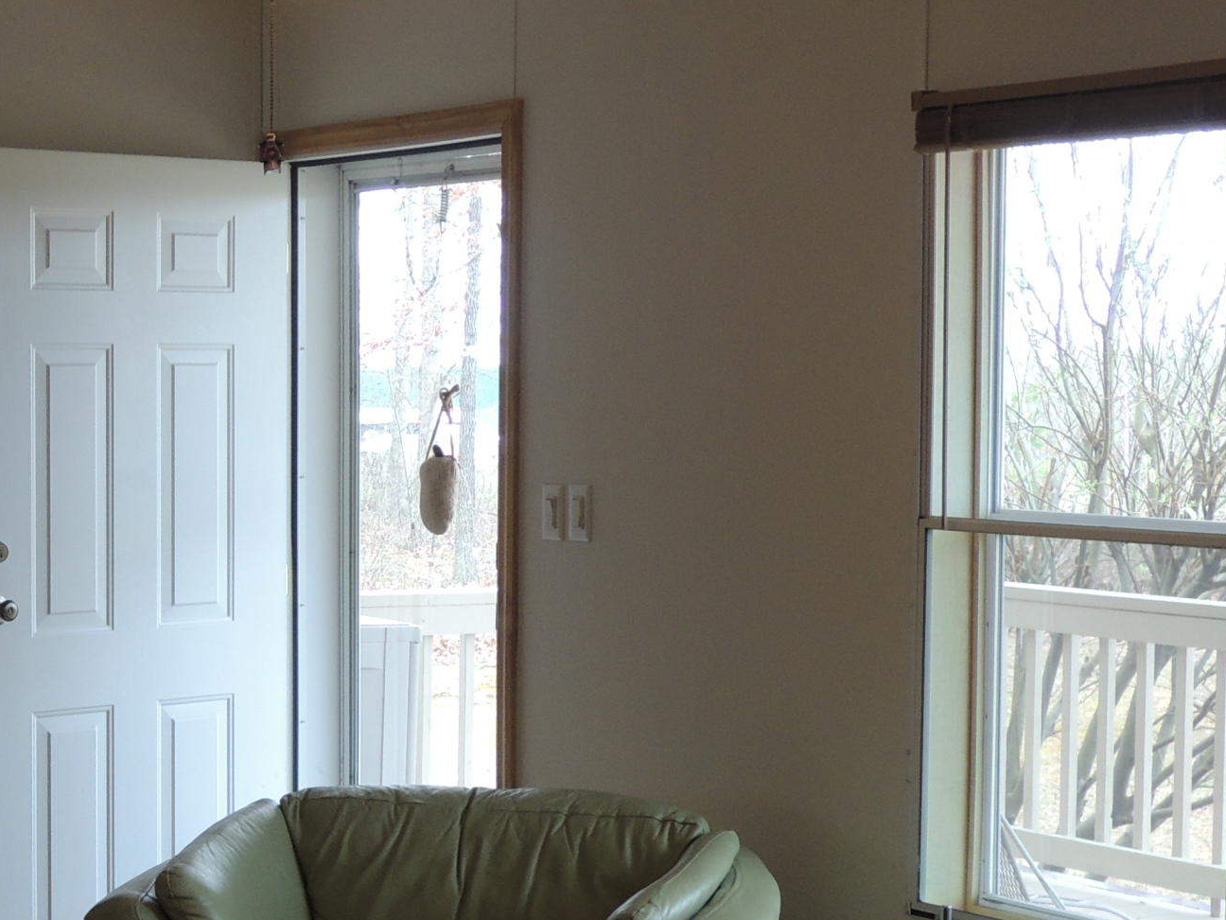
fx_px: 2869
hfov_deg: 23.5
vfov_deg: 18.2
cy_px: 545
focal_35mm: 81
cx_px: 122
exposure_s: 1/50
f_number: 3.2
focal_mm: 6.3
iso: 140
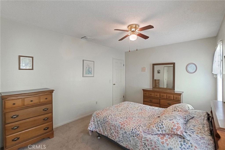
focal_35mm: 15
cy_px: 75
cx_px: 112
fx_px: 94
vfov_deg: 77.3
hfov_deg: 100.4
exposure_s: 1/30
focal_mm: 10
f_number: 5.6
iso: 800
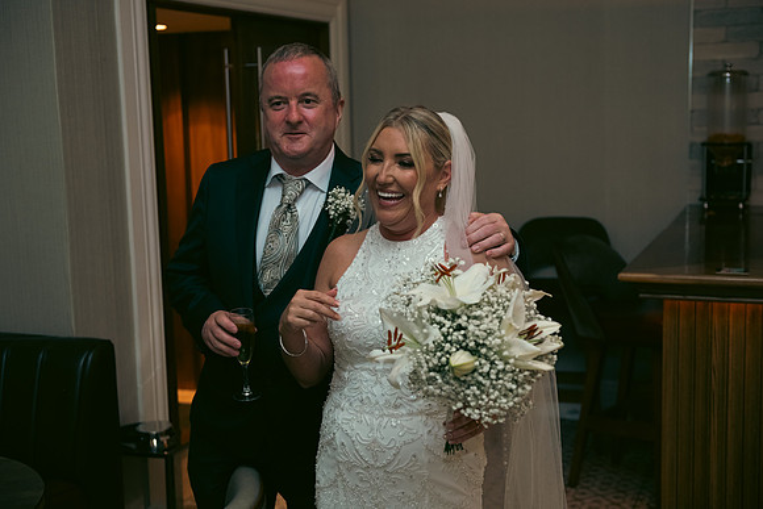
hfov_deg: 39.6
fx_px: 1060
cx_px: 382
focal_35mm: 50
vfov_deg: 27.0
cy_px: 254
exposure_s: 1/160
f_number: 3.5
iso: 800
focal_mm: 50
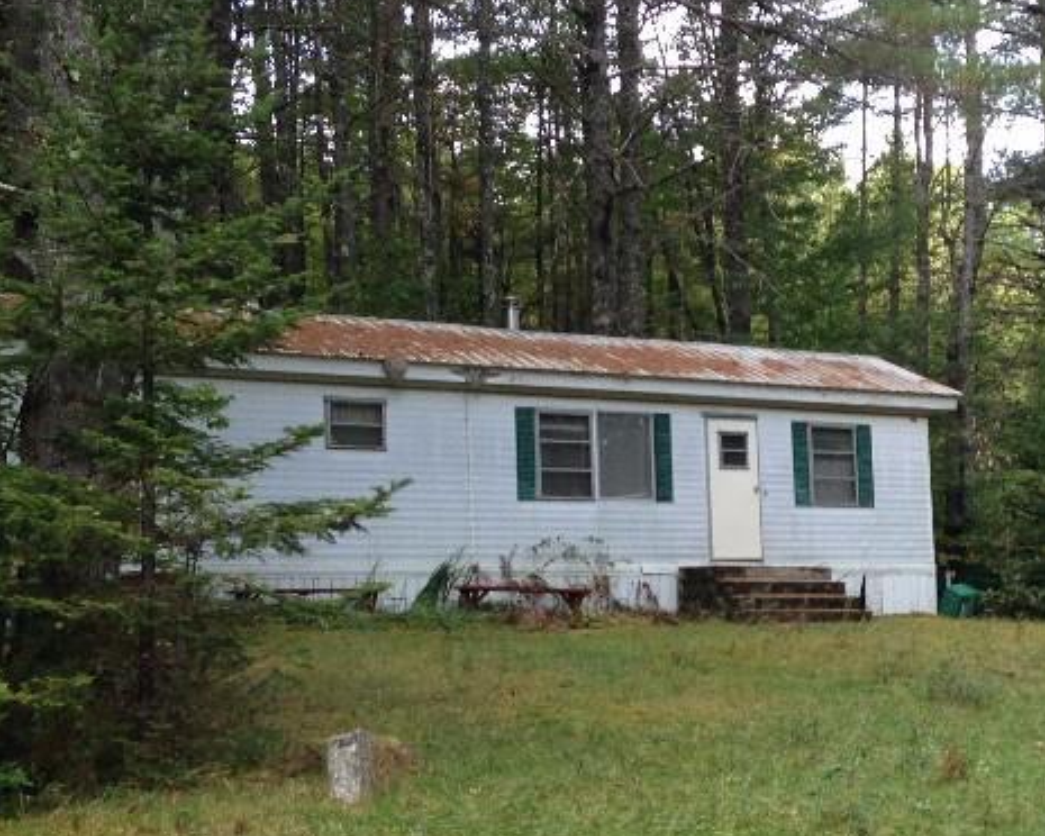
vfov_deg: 21.5
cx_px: 715
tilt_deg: +2.9
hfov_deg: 26.6
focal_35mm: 71
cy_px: 526
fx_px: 2196
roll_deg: +1.3
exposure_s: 1/120
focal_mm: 4.12
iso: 64
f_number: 2.4
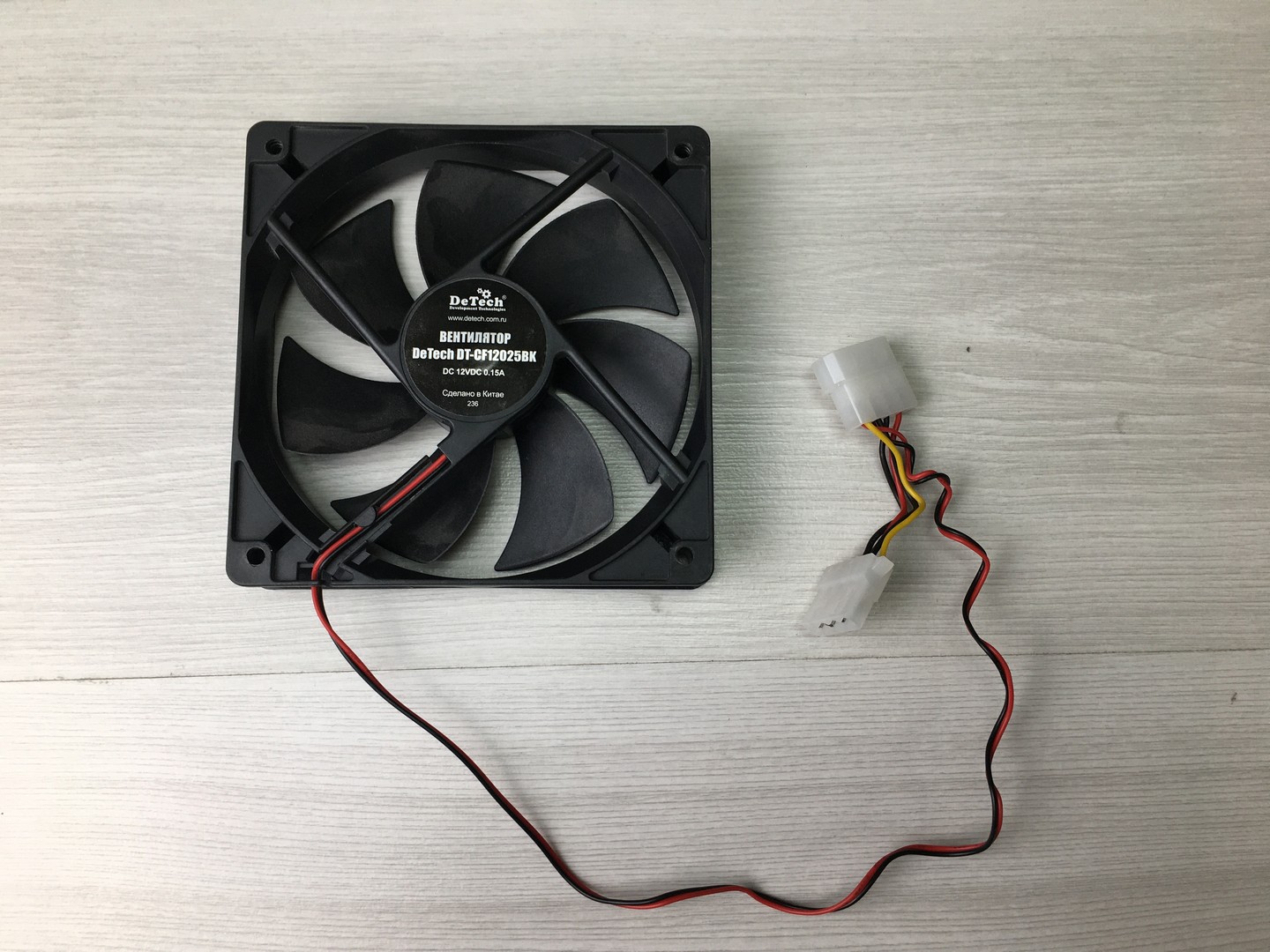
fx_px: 1064
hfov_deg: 61.7
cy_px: 476
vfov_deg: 48.2
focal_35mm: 29
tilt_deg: -81.1
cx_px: 635
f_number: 2.2
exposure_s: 1/100
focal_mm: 4.15
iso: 32
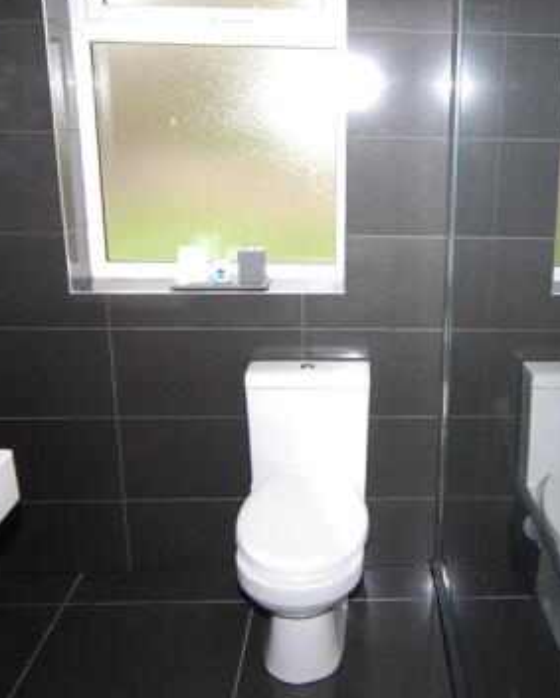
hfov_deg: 42.7
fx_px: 701
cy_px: 292
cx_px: 393
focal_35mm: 34
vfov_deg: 52.7
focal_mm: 13
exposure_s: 1/60
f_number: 4.8
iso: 200
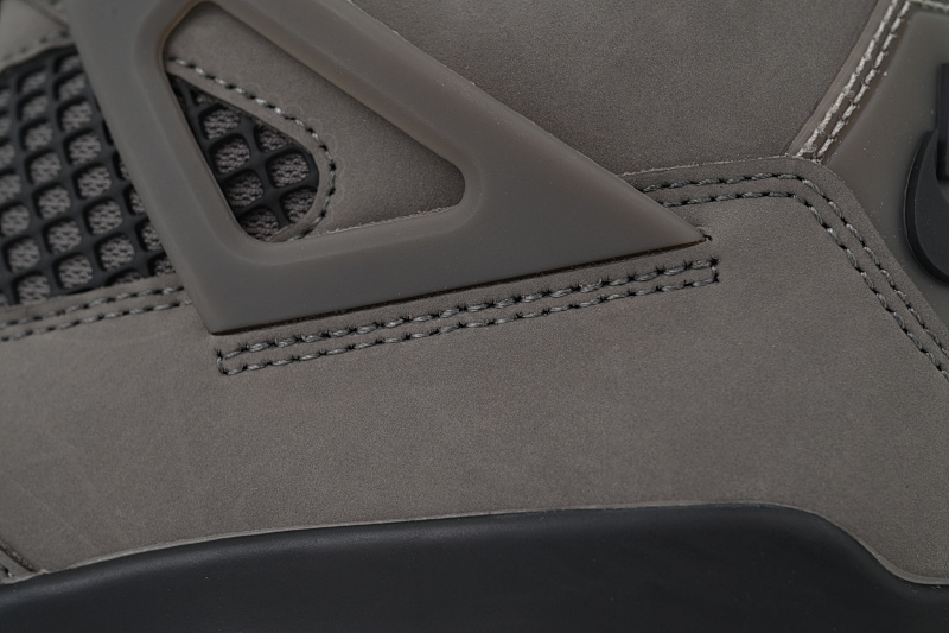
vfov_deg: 15.0
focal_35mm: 91
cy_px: 316
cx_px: 474
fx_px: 2398
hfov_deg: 22.4
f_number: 10
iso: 400
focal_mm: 91
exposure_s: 1/100
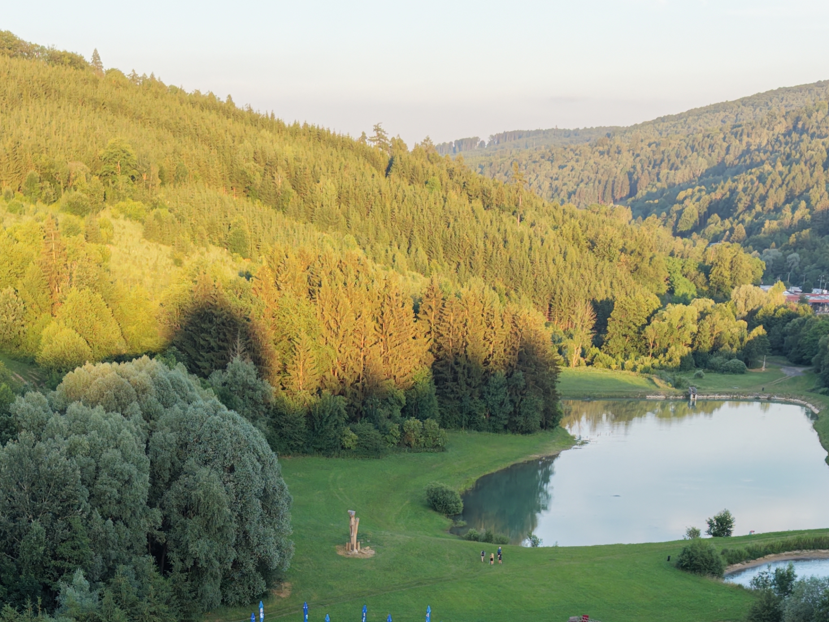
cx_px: 307
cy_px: 829
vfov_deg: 20.0
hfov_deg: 28.9
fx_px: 1604
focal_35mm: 67
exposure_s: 1/180
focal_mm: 8.67
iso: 100
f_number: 1.8
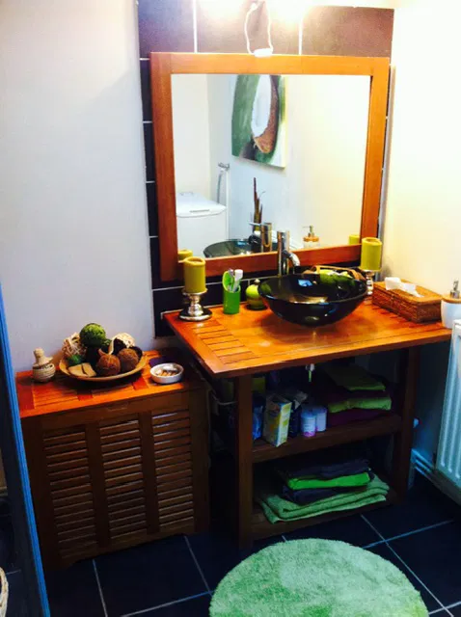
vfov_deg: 52.7
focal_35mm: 35
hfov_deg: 40.6
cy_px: 308
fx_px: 623
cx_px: 230
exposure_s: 1/17
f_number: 2.8
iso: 250
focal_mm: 3.85
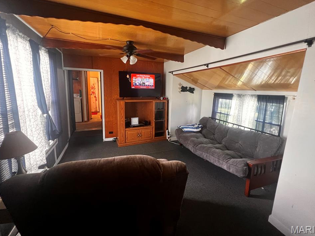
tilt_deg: -7.6
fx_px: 127
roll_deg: -1.7
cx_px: 155
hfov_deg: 102.1
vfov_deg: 85.5
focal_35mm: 14
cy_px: 110
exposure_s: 1/60
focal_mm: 1.57
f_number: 1.8
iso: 500
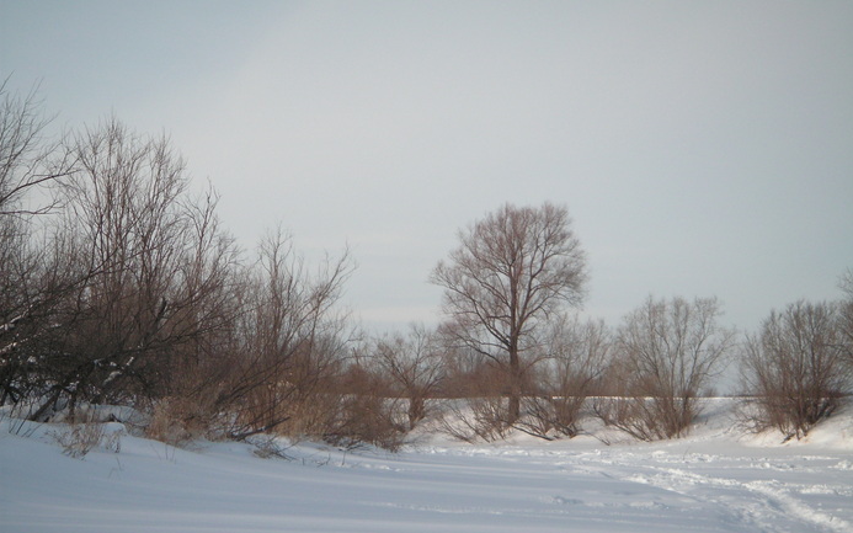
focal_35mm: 122
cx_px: 430
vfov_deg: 10.7
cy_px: 313
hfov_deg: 17.1
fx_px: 2836
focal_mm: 18.9
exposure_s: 1/1000
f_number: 4
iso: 100
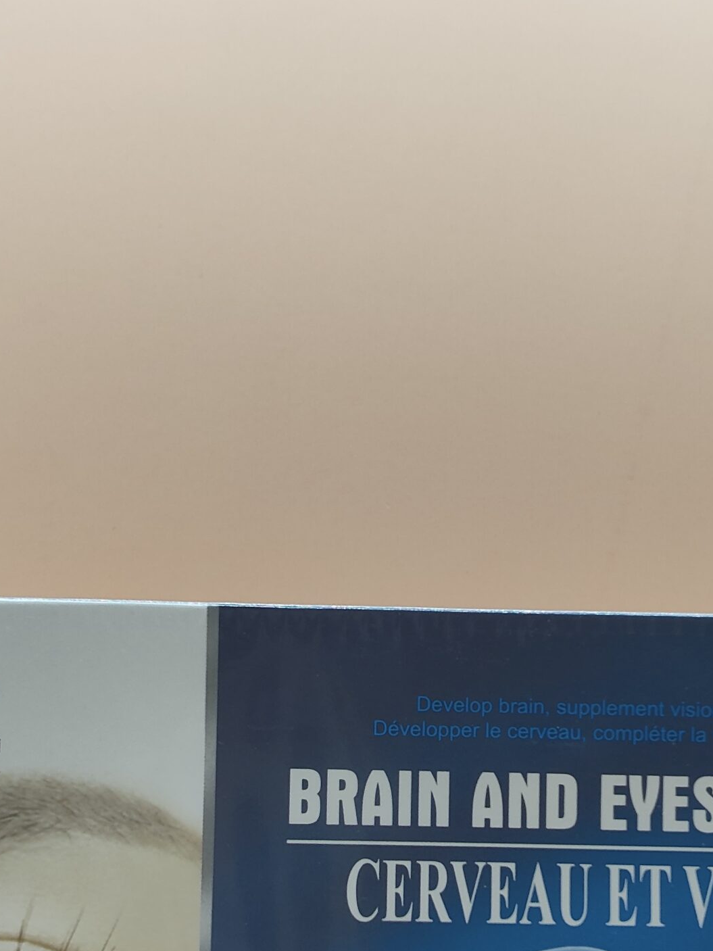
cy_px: 658
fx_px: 2500
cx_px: 412
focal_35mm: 91
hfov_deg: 16.2
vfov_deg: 21.4
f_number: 1.88
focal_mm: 5.56
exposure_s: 1/100
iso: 173
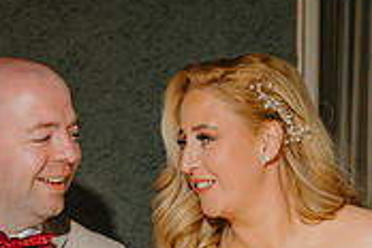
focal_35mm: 133
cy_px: 322
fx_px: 1374
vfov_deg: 10.1
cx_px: 68
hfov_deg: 15.3
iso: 250
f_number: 3.2
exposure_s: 1/200
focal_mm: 35
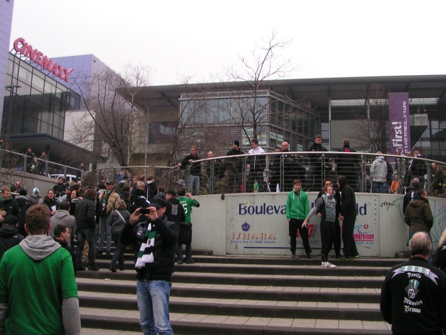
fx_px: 490
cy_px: 168
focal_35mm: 38
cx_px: 223
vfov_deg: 37.7
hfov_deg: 49.0
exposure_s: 1/100
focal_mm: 5.8
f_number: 5.6
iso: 50
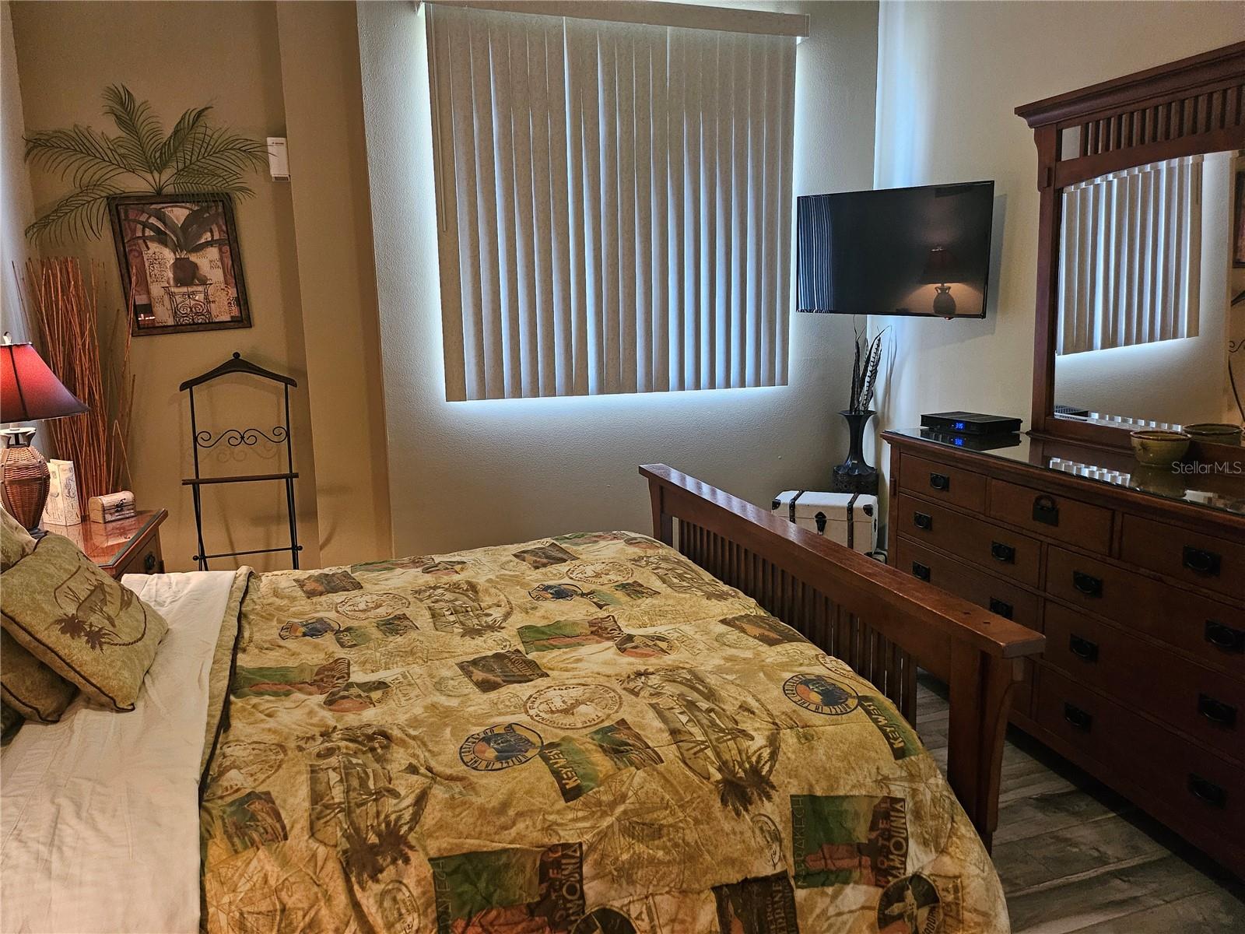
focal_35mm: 24
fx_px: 863
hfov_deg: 71.6
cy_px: 467
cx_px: 622
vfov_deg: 56.8
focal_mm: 5
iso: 640
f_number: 1.8
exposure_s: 1/60
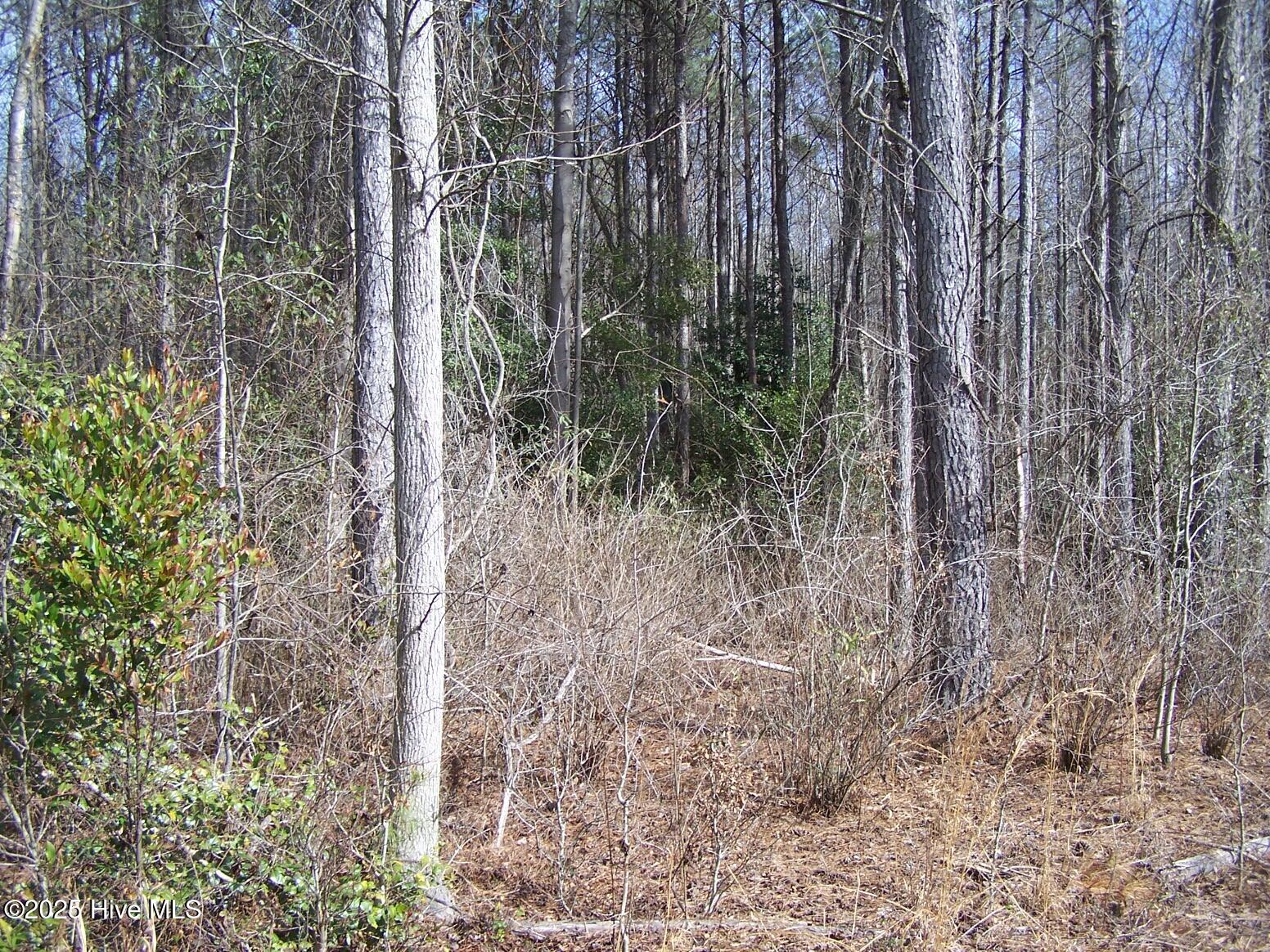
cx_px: 635
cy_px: 476
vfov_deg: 37.7
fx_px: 1394
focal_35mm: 38
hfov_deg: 49.0
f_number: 2.8
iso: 80
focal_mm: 6.3
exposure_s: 1/500
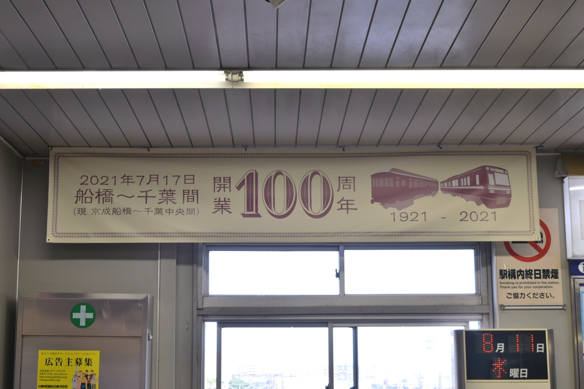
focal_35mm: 57
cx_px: 292
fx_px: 925
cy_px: 194
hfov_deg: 35.1
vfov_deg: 23.8
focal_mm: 38
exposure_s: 1/50
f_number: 6.3
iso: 100
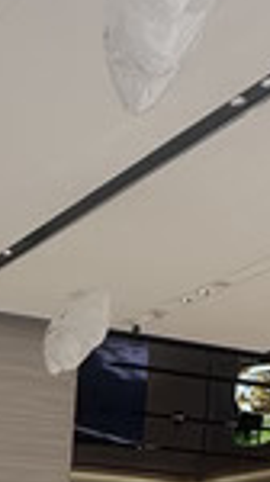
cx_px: -180
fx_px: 996
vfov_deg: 21.6
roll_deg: -2.2
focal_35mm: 78
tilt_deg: -8.8
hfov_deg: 14.1
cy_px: 771
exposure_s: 1/117
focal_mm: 2.22
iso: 40
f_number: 2.2
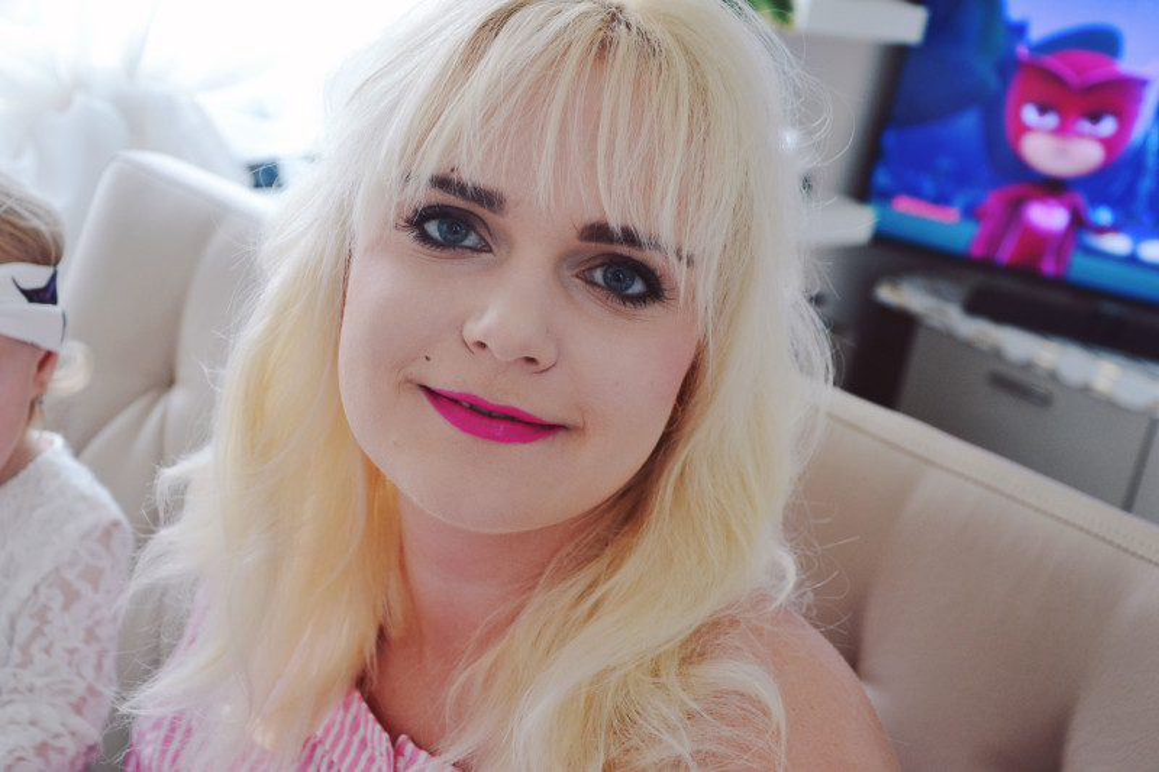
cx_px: 580
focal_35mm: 52
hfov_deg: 37.9
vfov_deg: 25.7
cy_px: 386
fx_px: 1690
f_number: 4.5
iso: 400
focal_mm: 35
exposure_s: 1/30
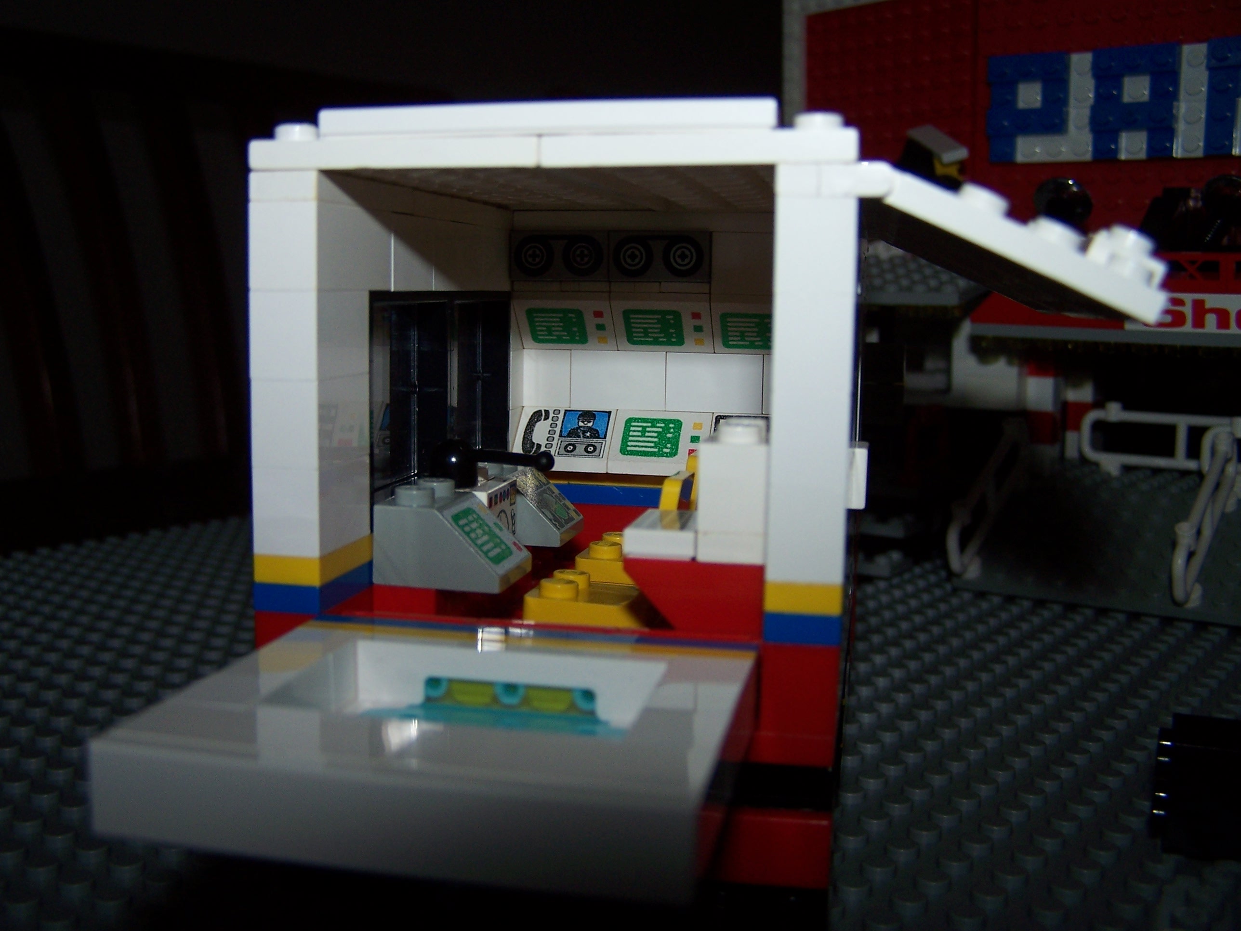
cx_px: 620
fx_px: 1362
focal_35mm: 38
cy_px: 466
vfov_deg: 37.7
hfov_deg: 49.0
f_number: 2.8
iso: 80
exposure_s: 1/45
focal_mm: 6.3
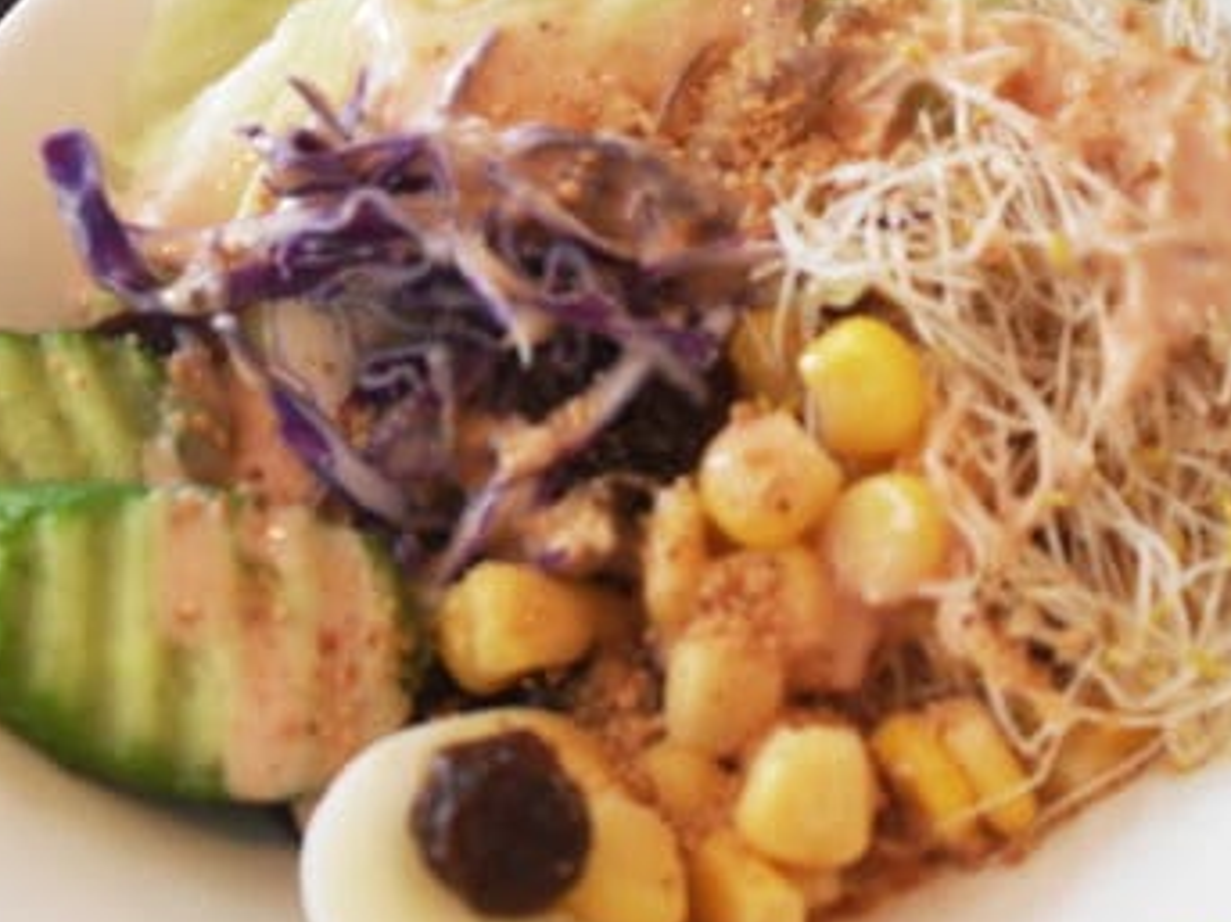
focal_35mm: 51
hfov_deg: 37.5
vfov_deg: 28.5
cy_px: 432
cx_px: 610
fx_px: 1813
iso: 160
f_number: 2.8
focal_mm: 6.2
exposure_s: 1/30
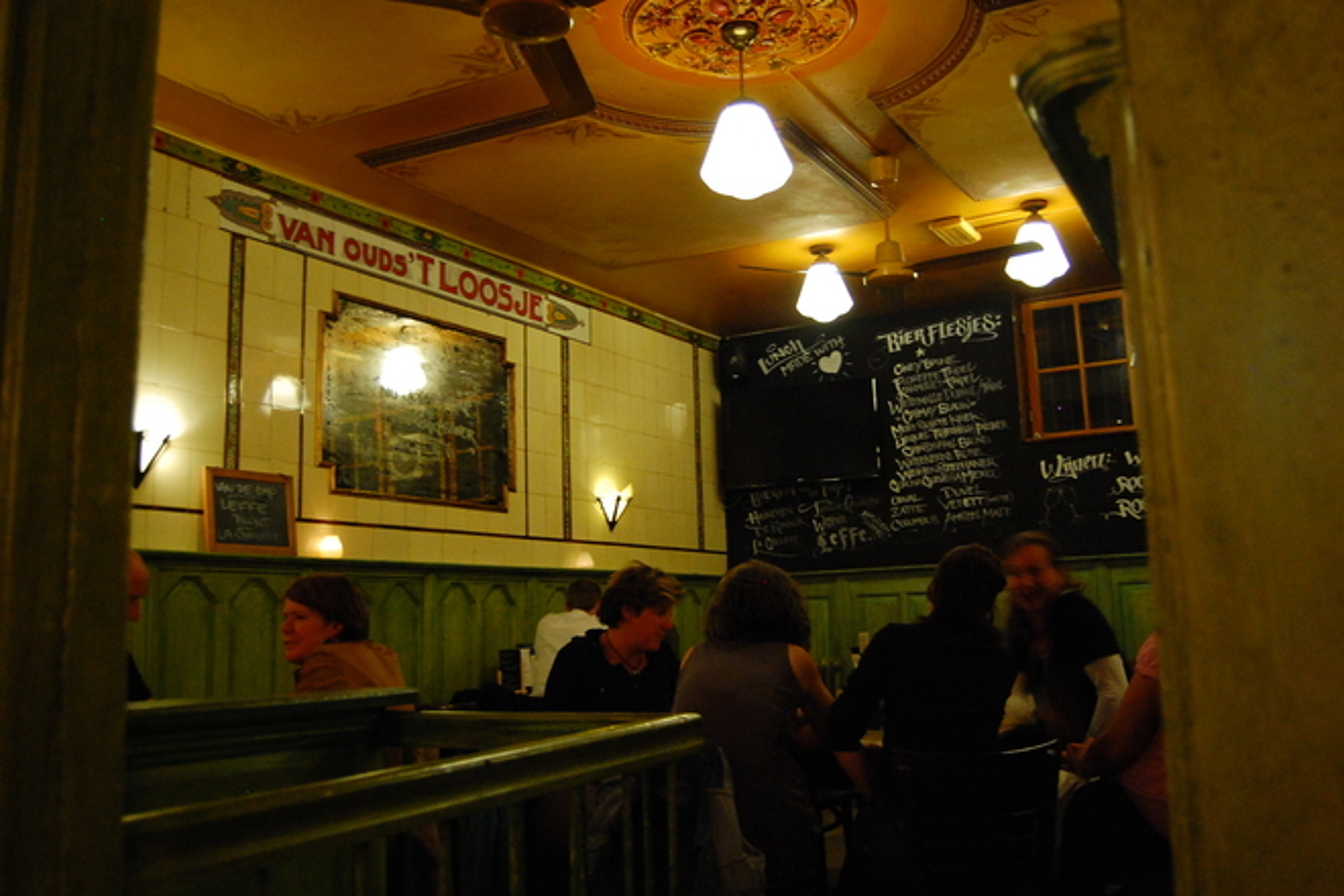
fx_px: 1120
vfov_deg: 43.6
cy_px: 448
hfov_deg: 61.9
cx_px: 672
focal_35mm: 30
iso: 1600
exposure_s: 1/6
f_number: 3.8
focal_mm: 20
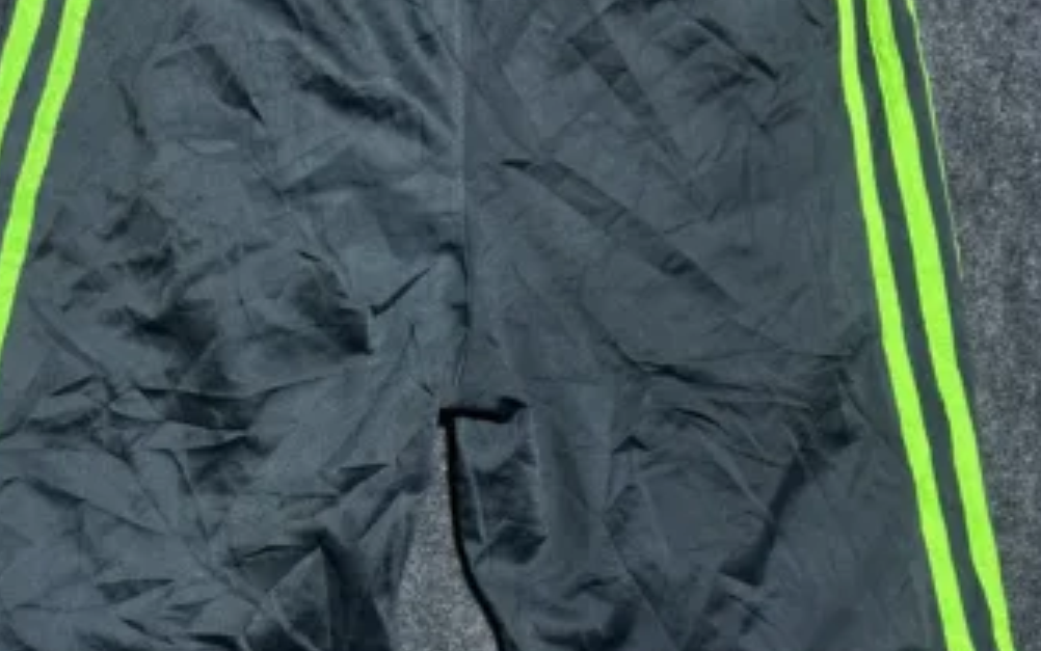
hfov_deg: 45.2
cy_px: 456
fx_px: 1249
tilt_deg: -60.8
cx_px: 452
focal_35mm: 44
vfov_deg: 29.0
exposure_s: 1/50
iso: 80
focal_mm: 5.7
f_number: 1.5
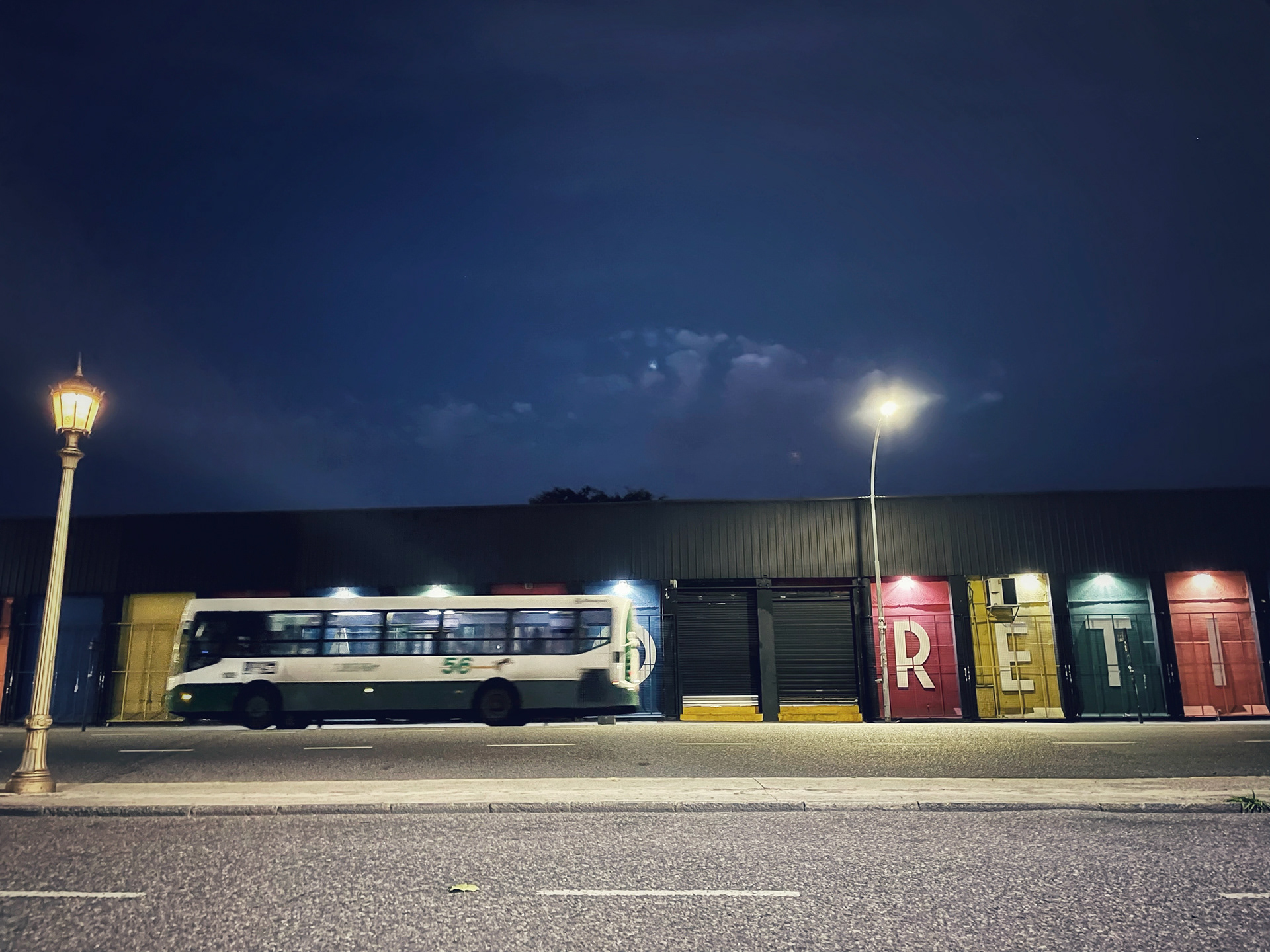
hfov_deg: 67.3
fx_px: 954
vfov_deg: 53.1
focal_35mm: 26
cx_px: 635
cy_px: 476
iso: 1000
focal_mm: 4.2
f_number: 1.6
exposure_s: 1/20
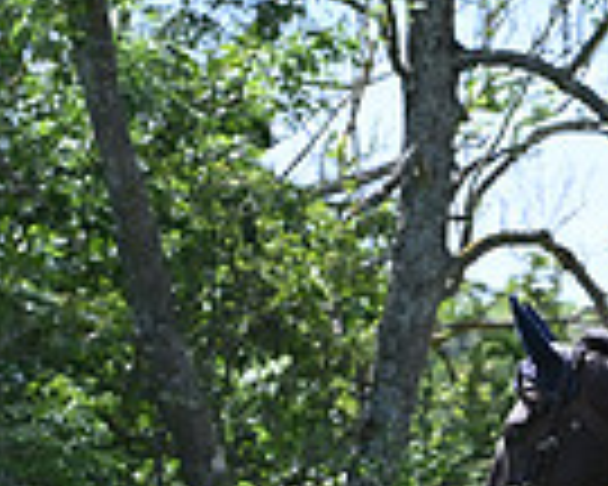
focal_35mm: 404
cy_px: 484
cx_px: 1153
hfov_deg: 4.7
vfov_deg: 3.8
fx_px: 7270
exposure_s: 1/1250
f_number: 4.5
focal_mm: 100
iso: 500
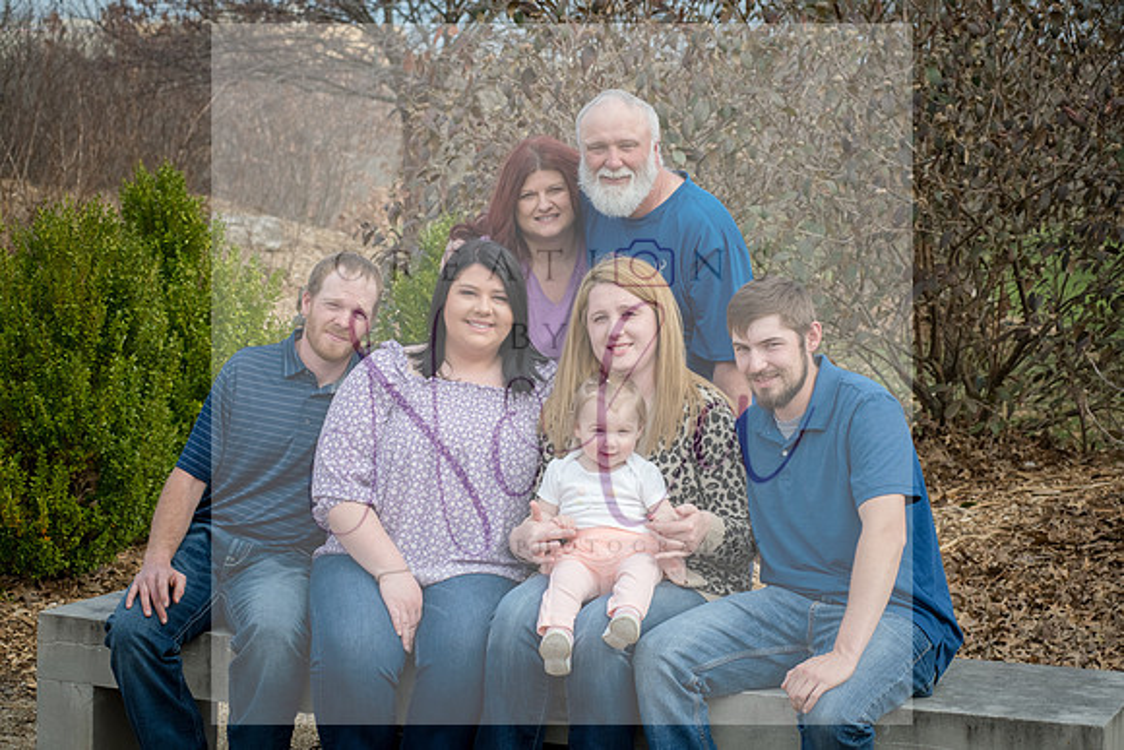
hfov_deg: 25.4
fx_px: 2498
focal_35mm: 80
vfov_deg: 17.1
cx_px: 562
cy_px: 375
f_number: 8
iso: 400
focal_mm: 80
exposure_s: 1/500
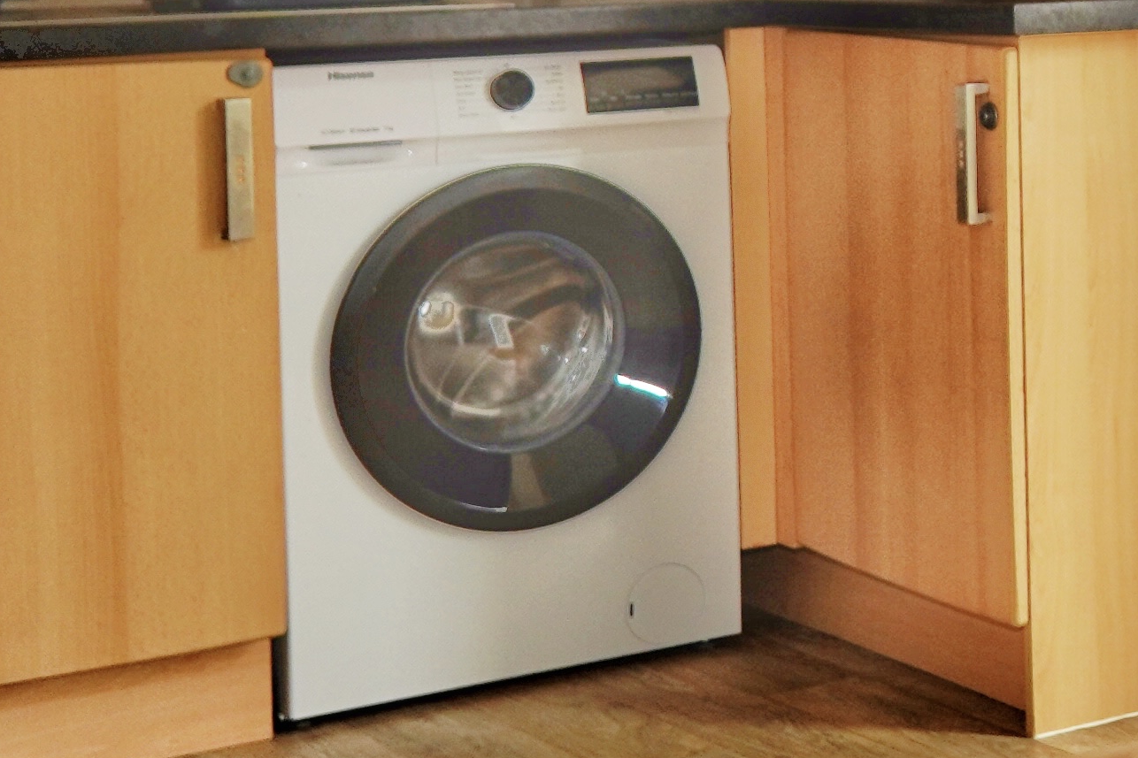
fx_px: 2655
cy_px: -25
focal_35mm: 84
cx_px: 1705
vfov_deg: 15.9
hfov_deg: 20.7
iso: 125
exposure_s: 1/160
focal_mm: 12
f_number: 2
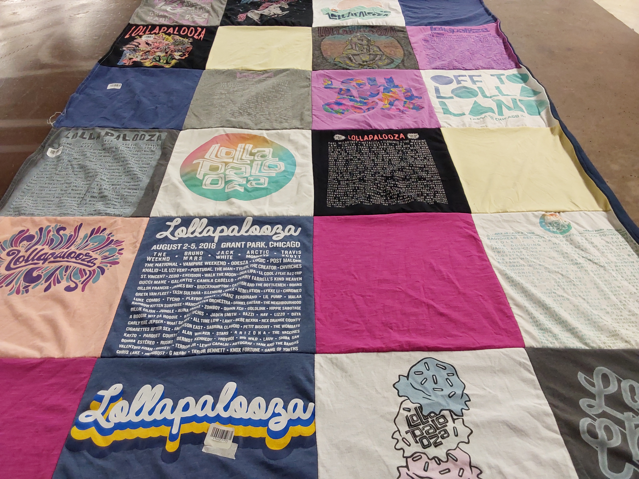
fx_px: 517
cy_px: 240
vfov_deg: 49.7
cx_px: 320
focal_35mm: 28
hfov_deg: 63.4
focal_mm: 2.91
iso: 100
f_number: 1.9
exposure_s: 1/60
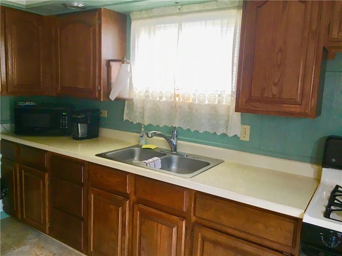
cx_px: 171
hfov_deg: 61.7
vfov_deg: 48.2
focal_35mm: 29
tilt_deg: -8.1
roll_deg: -1.6
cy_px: 128
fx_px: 287
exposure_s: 1/30
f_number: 2.2
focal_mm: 4.15
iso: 32
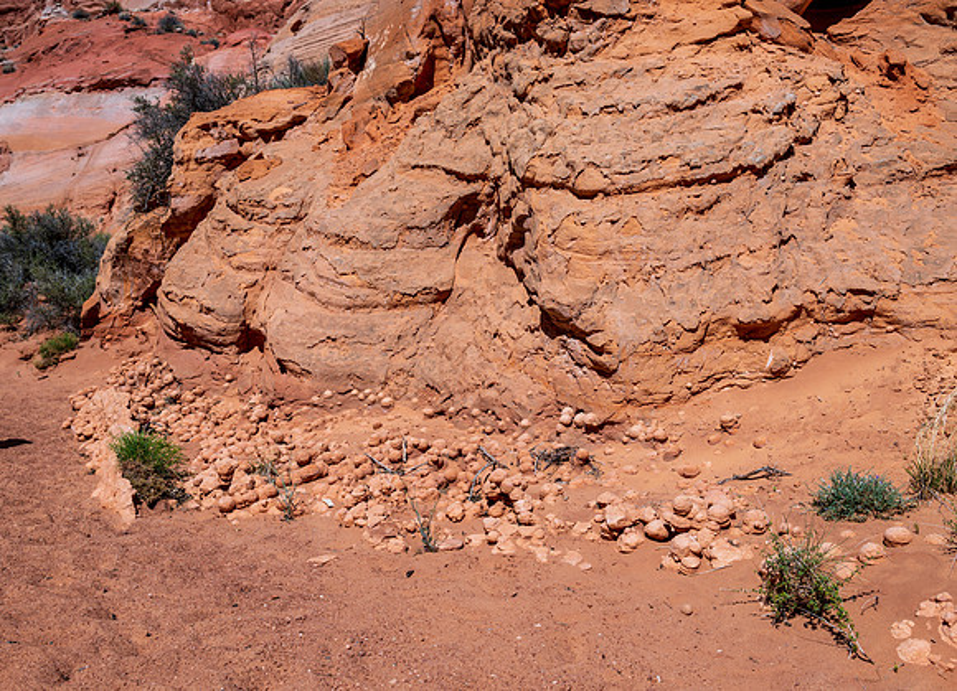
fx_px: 954
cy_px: 357
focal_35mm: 35
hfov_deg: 53.2
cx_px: 451
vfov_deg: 39.8
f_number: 9
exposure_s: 1/500
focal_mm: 32
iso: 64
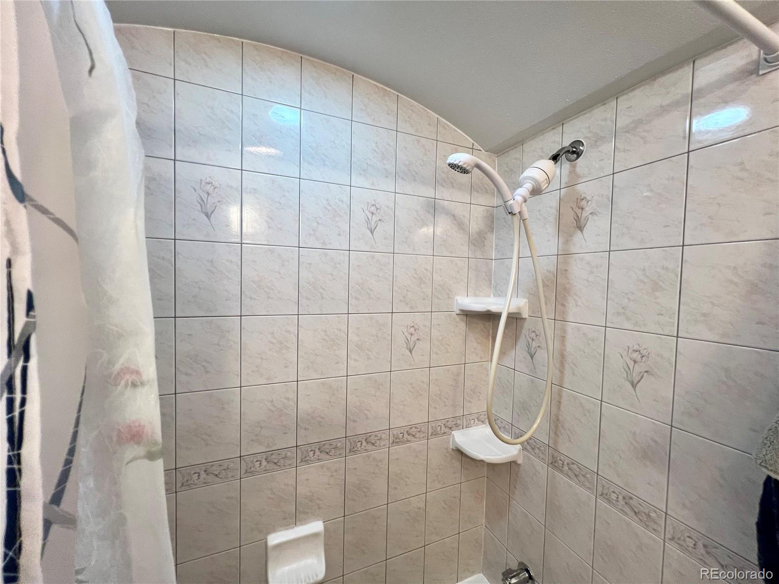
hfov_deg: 106.2
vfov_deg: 89.9
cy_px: 292
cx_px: 390
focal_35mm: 13
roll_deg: -1.1
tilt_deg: -1.8
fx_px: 292
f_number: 1.8
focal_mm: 1.57
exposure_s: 1/60
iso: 160
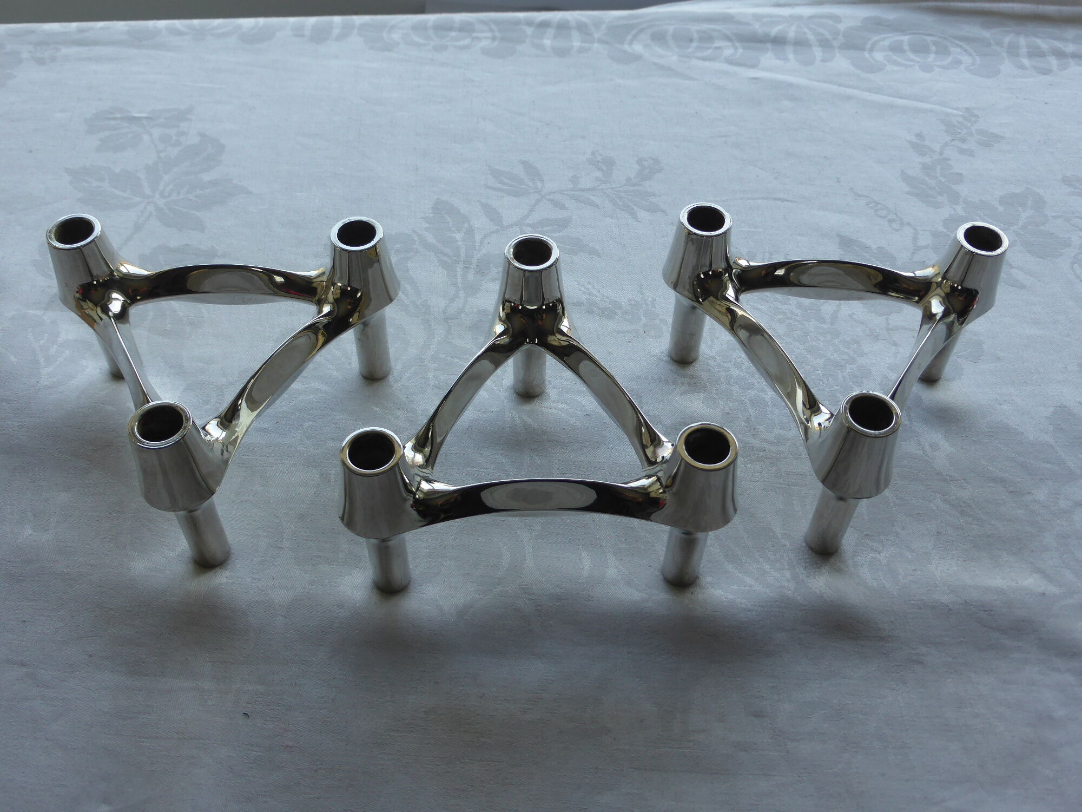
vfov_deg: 41.8
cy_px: 406
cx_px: 541
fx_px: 1063
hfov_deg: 54.0
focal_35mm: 34
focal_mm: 6.1
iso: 100
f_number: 3.7
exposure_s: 1/100
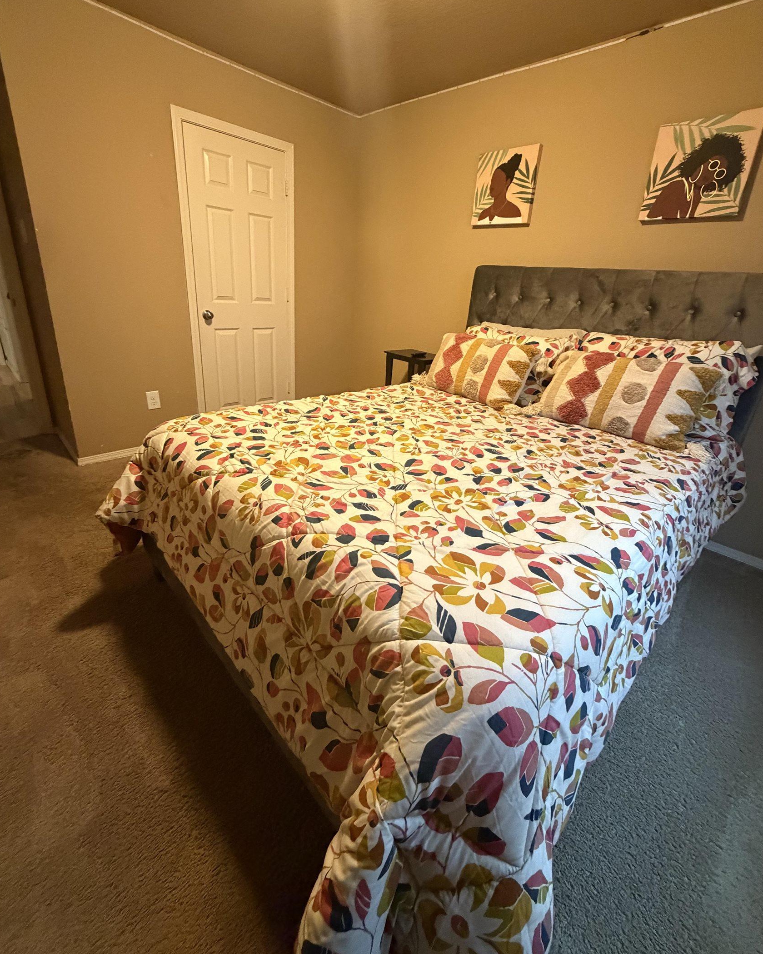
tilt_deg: -19.9
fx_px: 423
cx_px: 387
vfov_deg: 96.6
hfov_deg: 84.0
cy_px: 441
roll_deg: -4.2
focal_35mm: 15
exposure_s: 1/60
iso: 1000
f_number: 2.2
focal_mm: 2.22
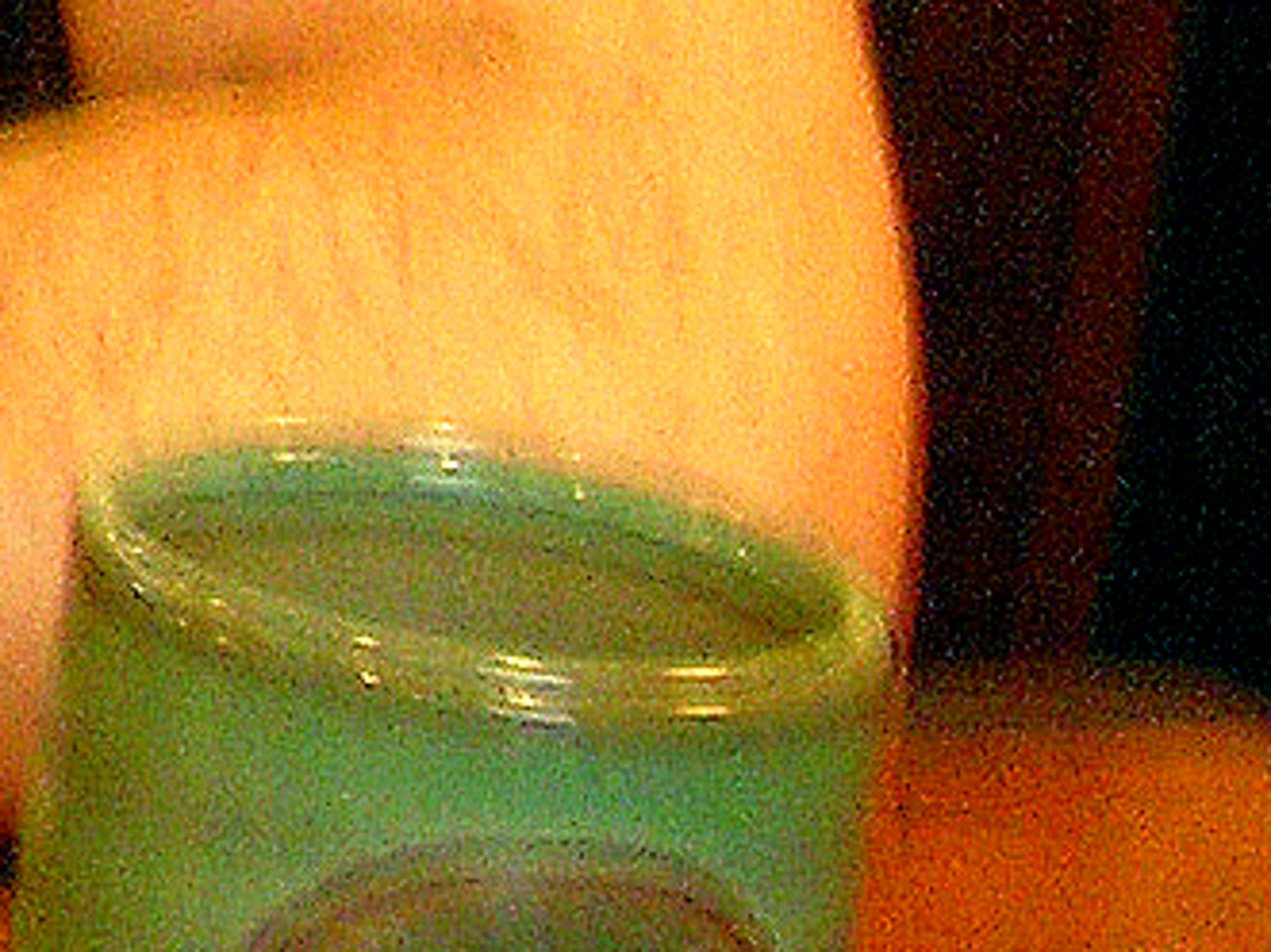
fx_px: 8185
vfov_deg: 6.3
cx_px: -2223
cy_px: -1605
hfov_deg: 7.9
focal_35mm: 223
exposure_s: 1/6
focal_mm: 6
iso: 200
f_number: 3.2
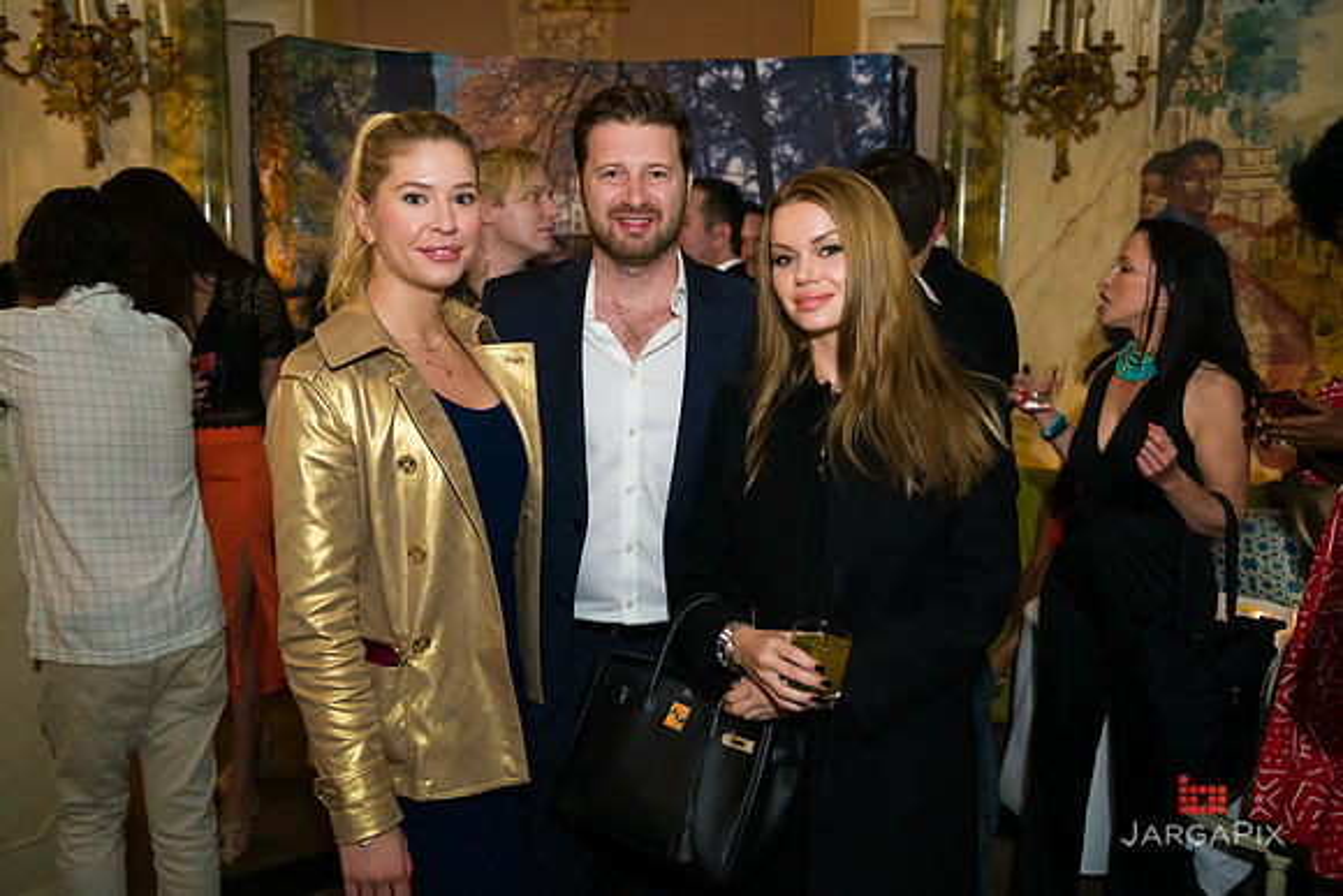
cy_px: 448
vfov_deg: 41.1
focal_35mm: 32
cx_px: 672
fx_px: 1194
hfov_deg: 58.7
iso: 1600
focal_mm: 32
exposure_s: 1/125
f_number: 3.2
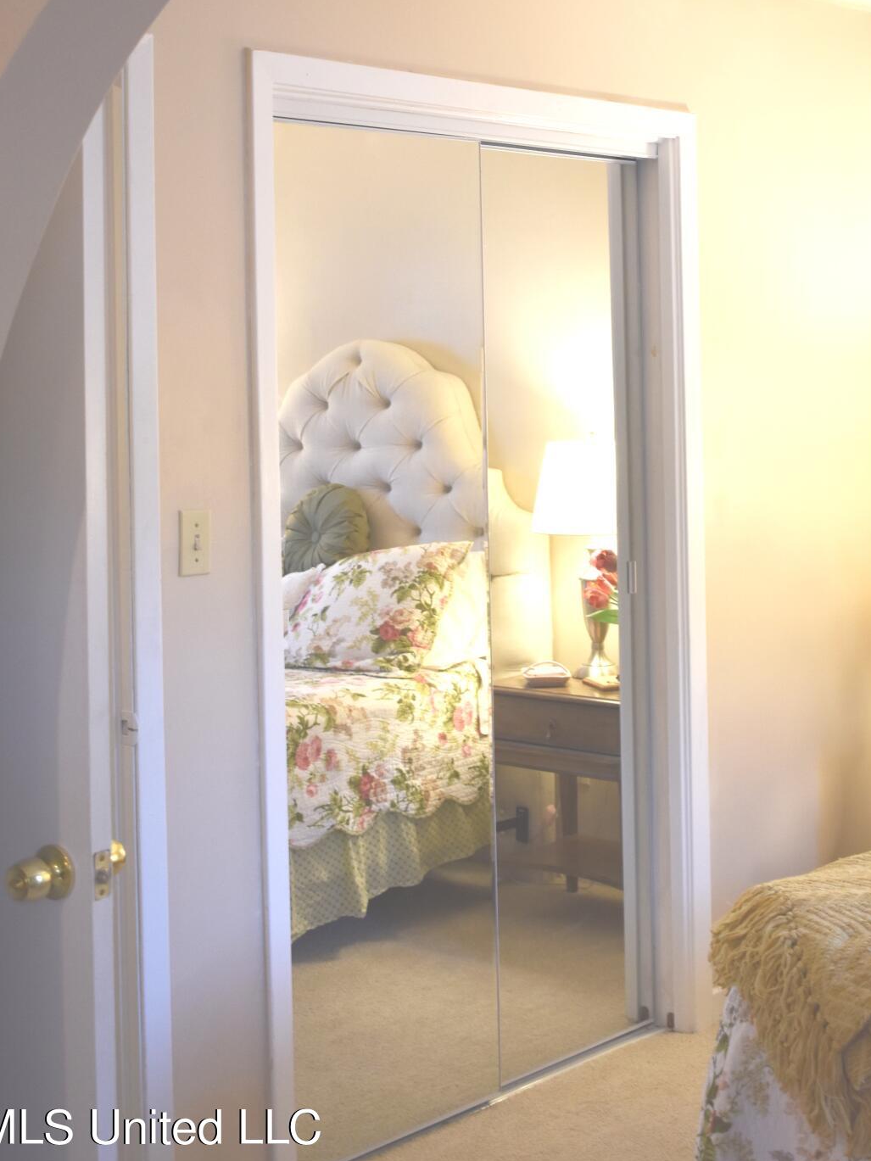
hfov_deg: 24.8
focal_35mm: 59
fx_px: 1979
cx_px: 538
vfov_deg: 32.3
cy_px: 357
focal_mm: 28
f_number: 4.2
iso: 560
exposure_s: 1/60
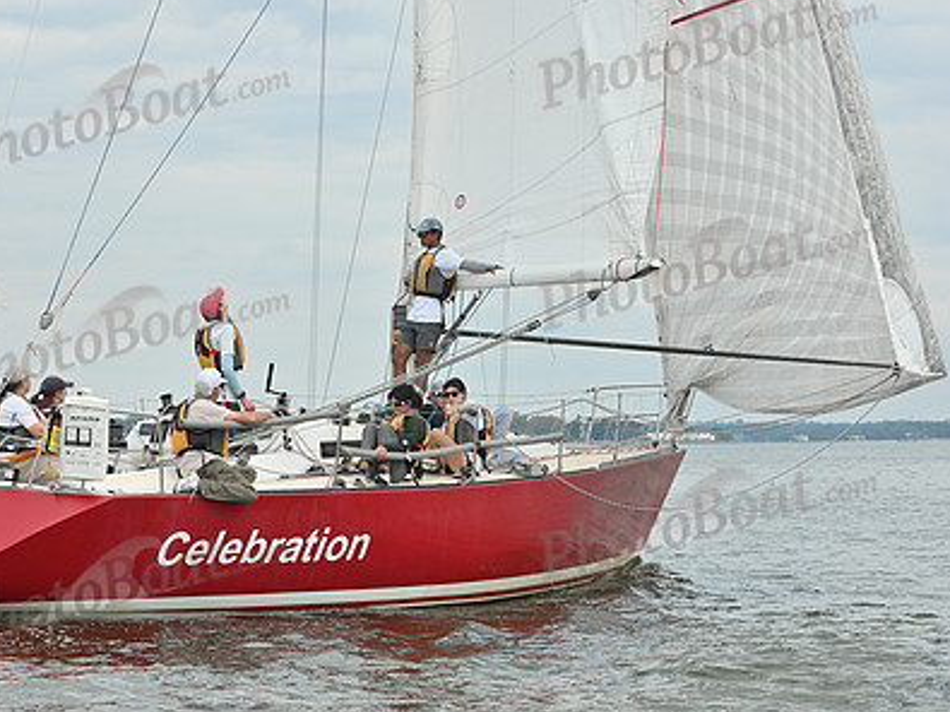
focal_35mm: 127
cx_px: 416
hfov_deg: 15.5
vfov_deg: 11.7
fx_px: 3484
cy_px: 427
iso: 320
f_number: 7.1
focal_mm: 90
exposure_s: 1/1250
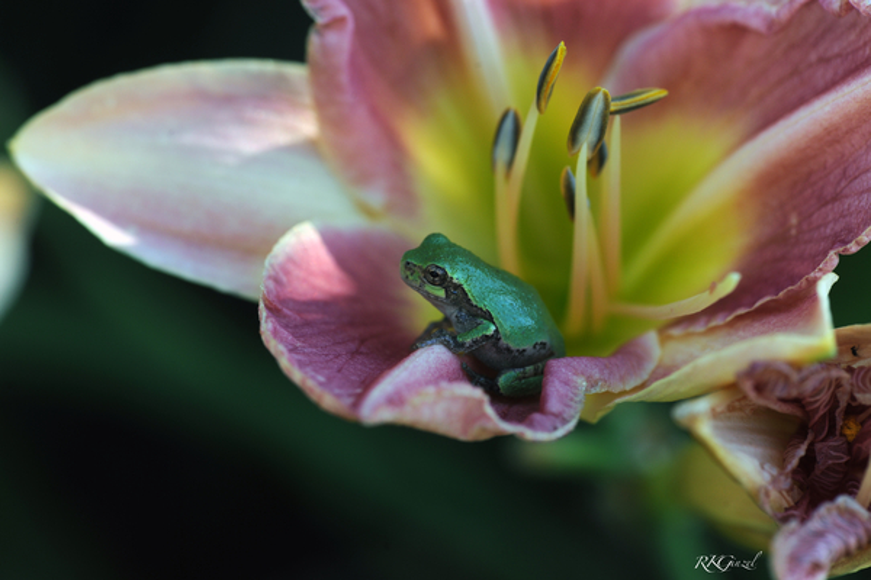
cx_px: 436
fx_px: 2540
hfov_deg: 19.5
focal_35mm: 105
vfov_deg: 13.0
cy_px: 290
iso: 250
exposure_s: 1/160
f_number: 8
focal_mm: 105
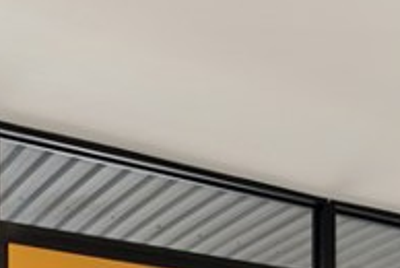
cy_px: 613
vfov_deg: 10.4
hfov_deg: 14.7
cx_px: 788
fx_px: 1291
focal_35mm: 116
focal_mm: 22
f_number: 8
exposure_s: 1/3
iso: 320
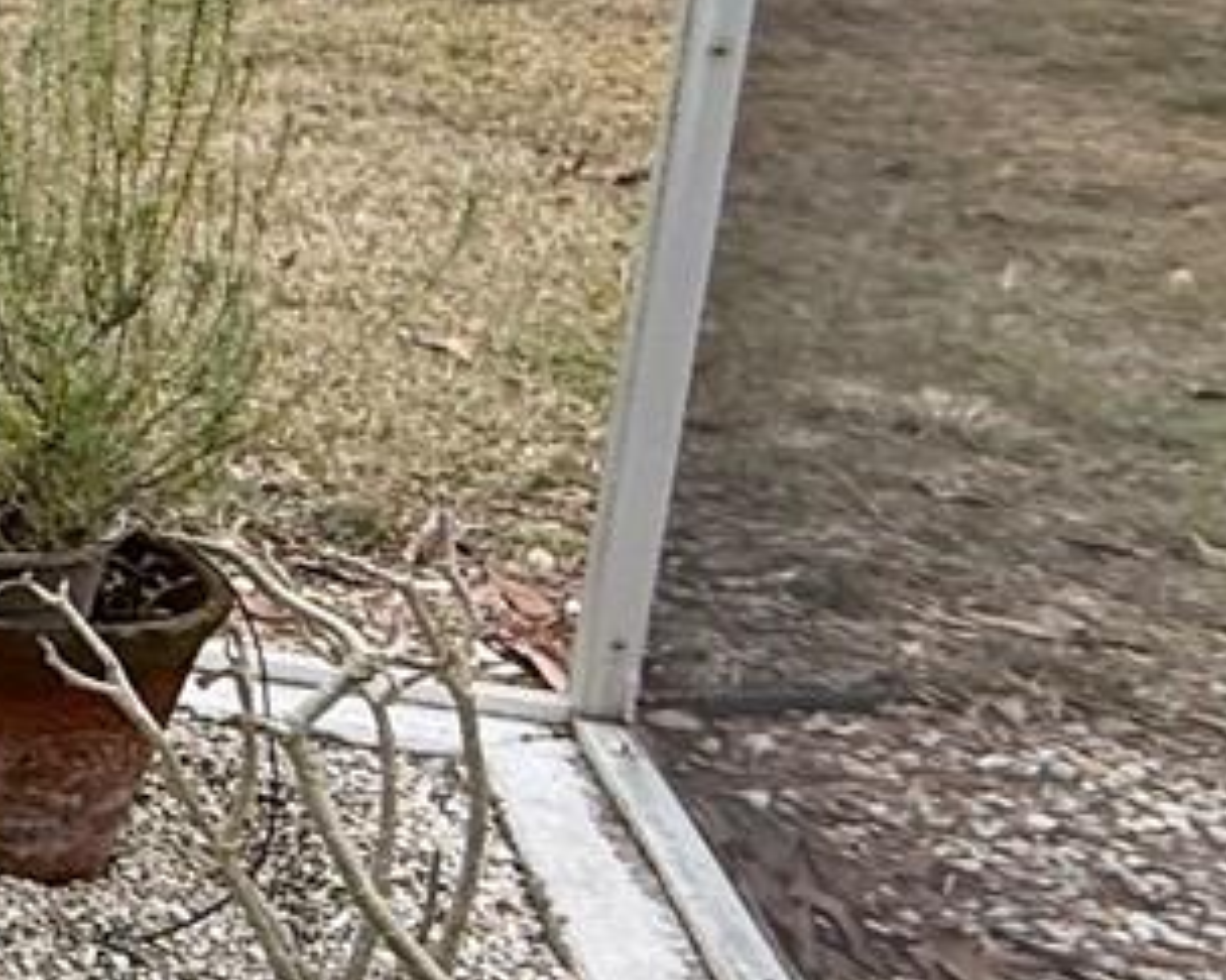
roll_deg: +1.5
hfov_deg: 16.1
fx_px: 2612
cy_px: 186
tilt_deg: -12.1
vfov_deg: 21.0
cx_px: -1545
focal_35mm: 72
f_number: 2.2
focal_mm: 2.22
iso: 50
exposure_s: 1/304
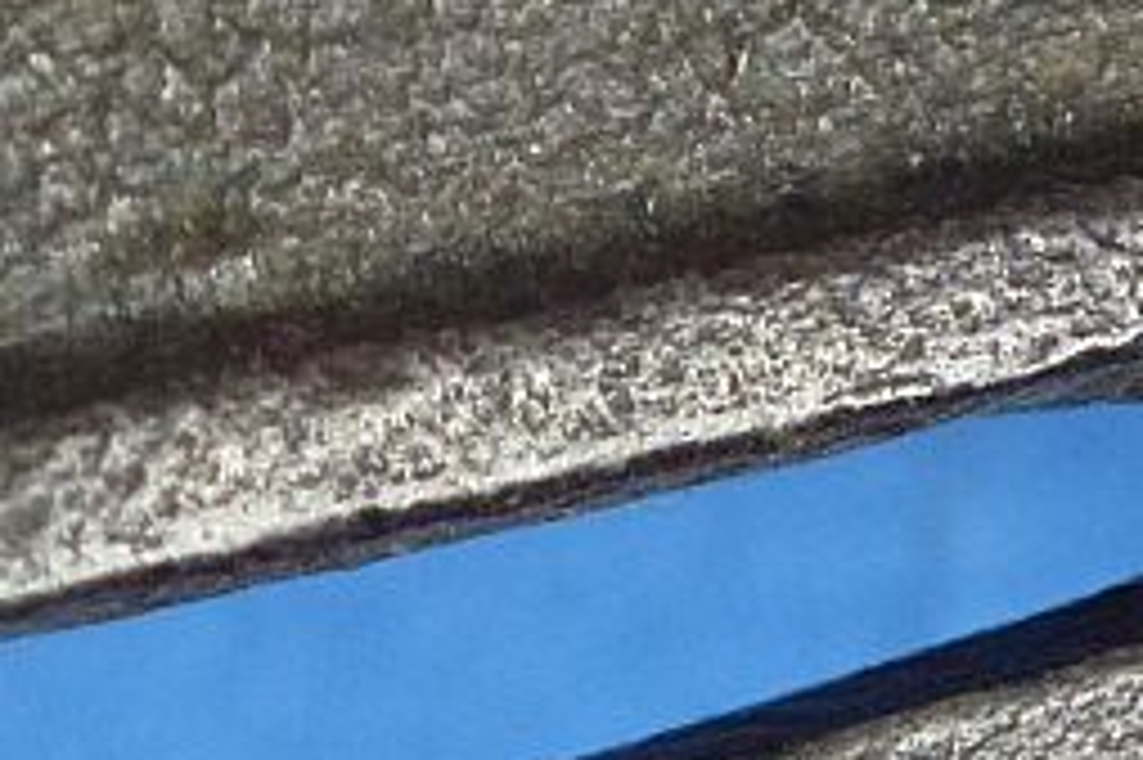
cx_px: 504
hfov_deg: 8.3
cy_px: 904
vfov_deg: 5.5
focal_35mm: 249
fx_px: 7900
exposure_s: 1/50
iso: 400
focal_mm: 13.6
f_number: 4.7
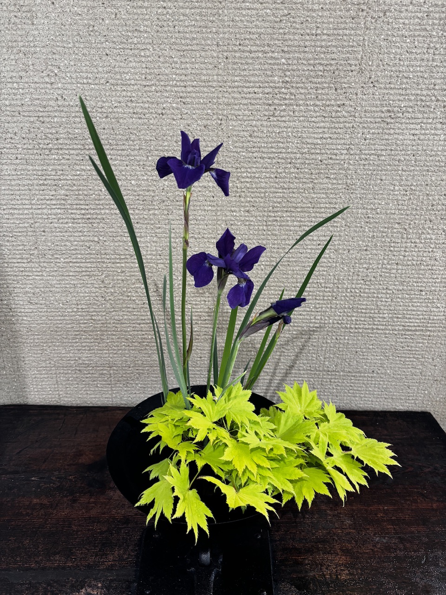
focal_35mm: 26
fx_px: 447
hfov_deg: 53.1
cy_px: 298
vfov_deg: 67.3
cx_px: 223
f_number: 1.6
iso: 125
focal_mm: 5.96
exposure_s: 1/80
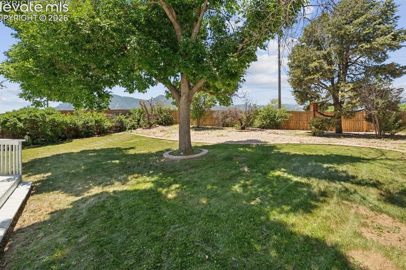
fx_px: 180
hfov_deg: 96.8
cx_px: 203
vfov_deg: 73.6
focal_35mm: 16
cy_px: 128
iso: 100
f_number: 11
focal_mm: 15
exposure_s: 1/20
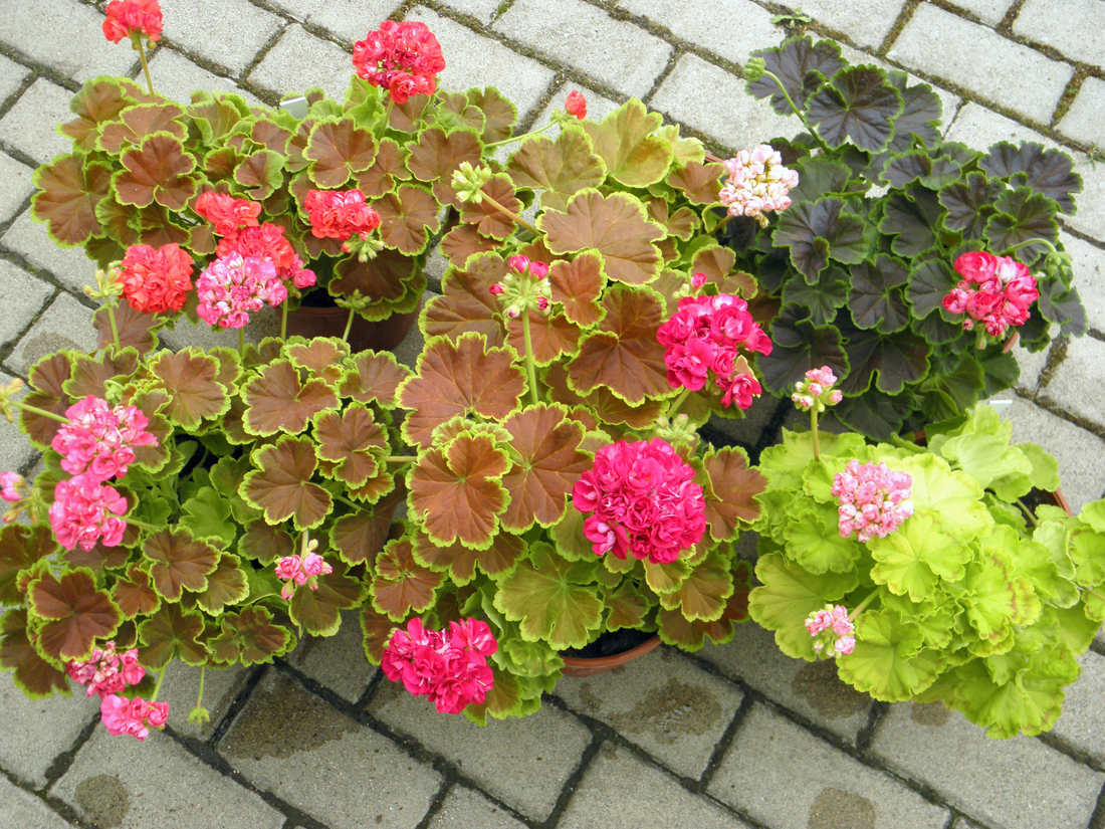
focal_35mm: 38
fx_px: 1213
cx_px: 552
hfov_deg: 49.0
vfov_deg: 37.7
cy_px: 414
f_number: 3.7
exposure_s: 1/80
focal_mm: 6.8
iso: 100
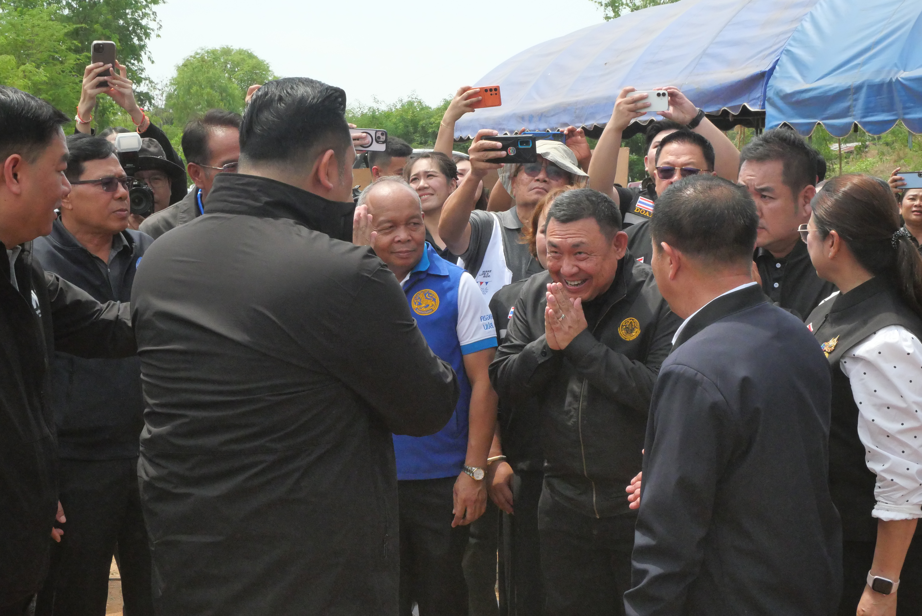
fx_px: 1435
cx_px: 461
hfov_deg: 35.6
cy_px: 308
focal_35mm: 56
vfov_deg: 24.2
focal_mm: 27
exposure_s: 1/2000
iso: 3200
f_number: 11
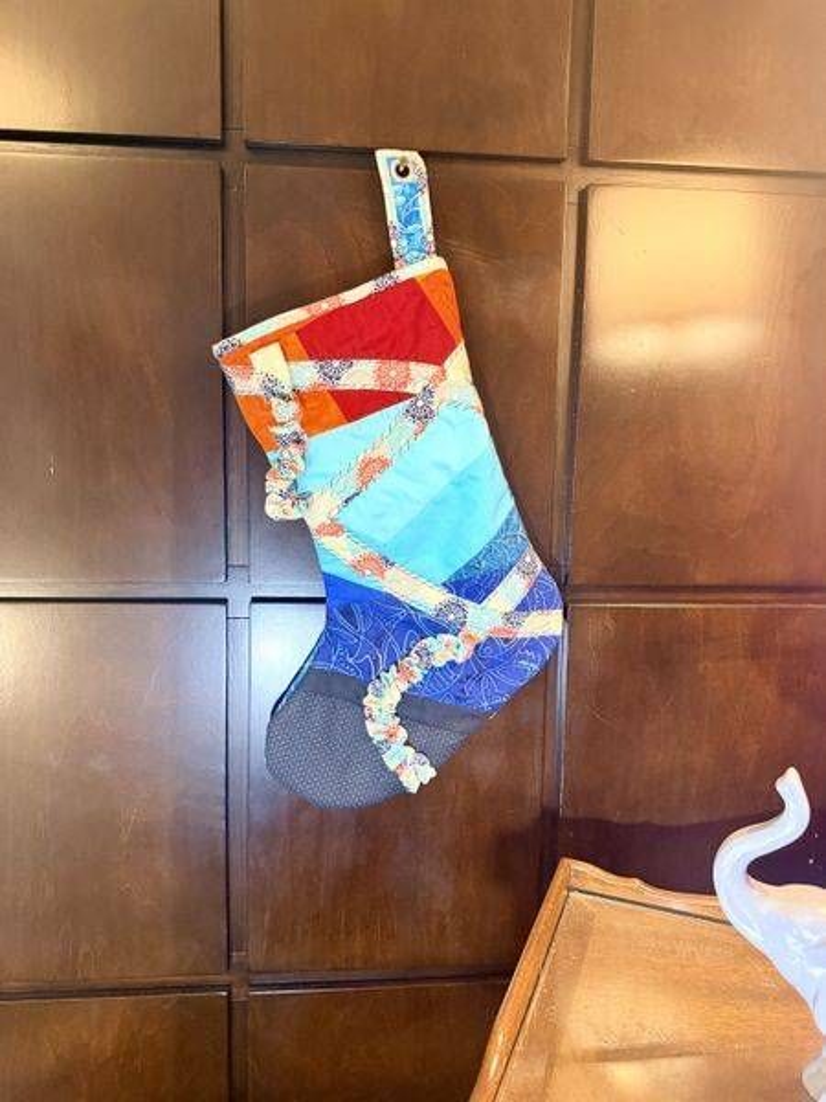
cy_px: 551
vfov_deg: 71.6
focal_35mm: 24
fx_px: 764
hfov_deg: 56.8
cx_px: 413
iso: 500
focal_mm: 6.76
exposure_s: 1/60
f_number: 1.78
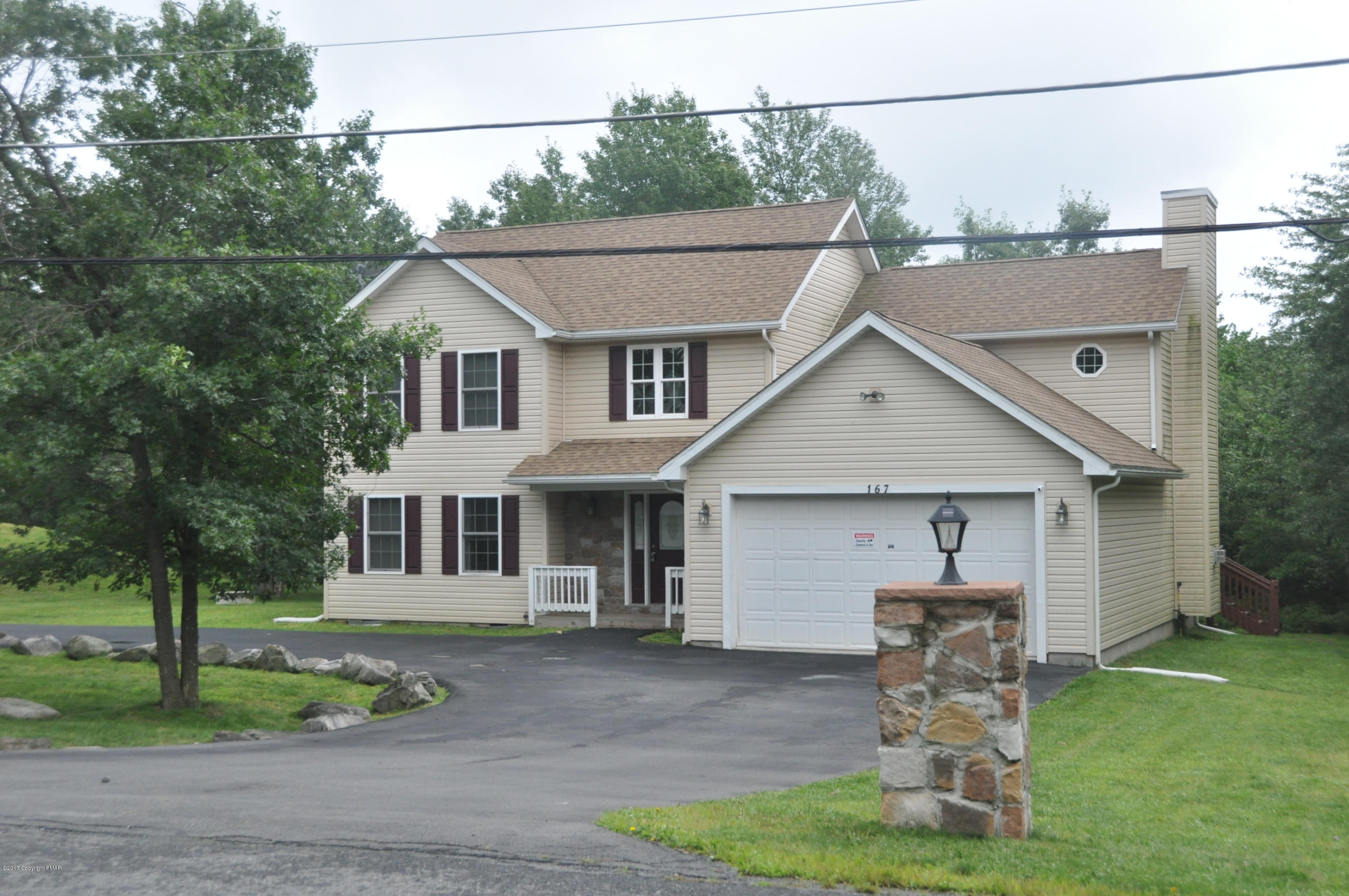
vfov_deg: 30.8
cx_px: 674
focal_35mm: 44
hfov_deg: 45.0
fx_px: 1628
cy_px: 448
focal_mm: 29
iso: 1000
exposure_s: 1/1250
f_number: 5
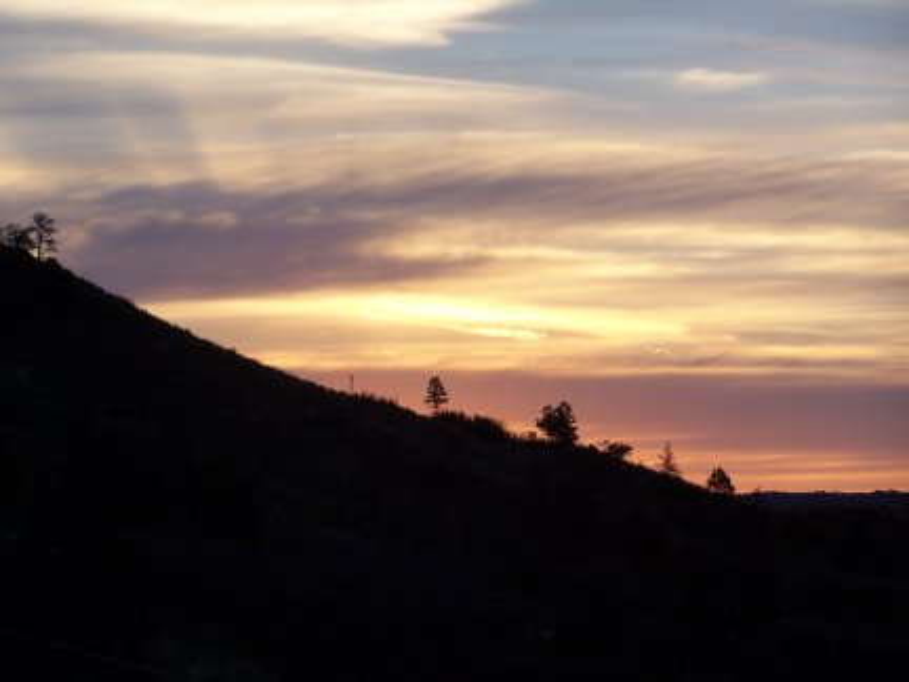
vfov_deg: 8.8
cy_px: 341
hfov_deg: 11.7
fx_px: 4438
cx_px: 454
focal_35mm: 169
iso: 80
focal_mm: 28
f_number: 3.2
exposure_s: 1/250
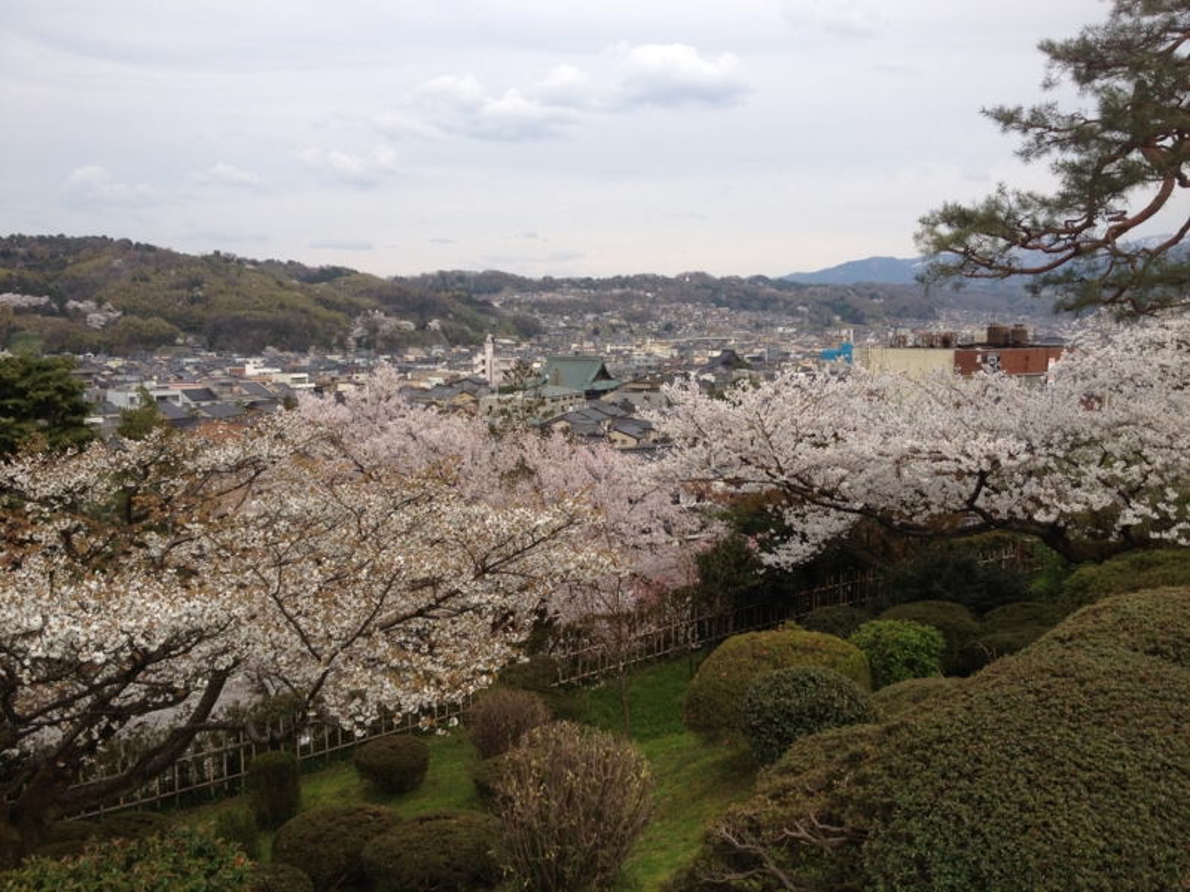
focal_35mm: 35
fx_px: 1203
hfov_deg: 52.6
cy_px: 446
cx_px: 595
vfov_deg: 40.7
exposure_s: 1/1255
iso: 64
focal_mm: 4.28
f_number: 2.4
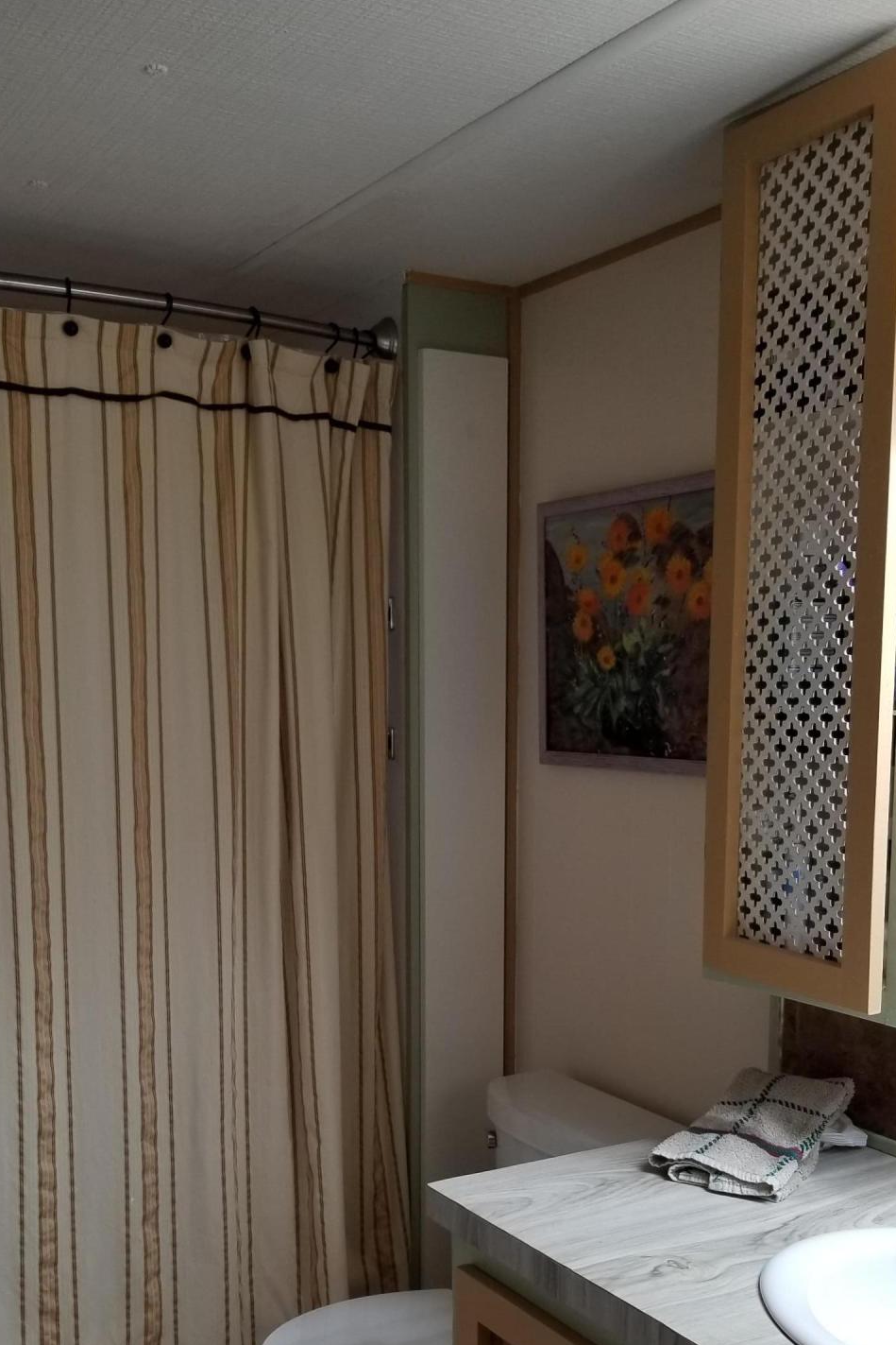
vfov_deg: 49.9
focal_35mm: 38
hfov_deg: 35.0
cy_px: 878
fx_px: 1418
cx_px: 413
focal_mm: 4.3
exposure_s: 1/60
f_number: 1.7
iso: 64
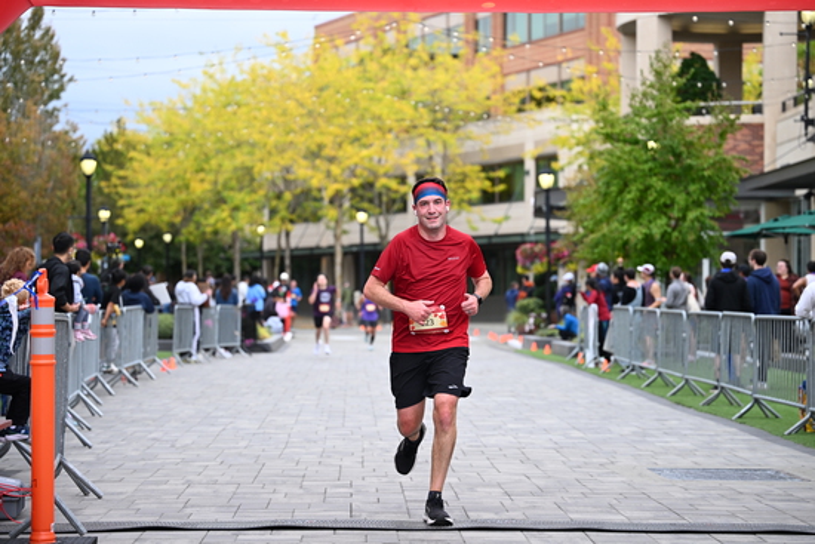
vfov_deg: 15.9
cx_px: 408
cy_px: 272
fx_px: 1947
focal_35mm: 86
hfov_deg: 23.6
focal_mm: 86
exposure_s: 1/2000
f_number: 2.8
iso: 640
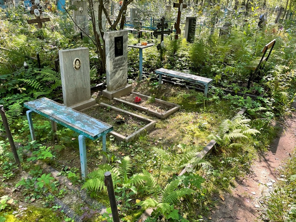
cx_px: 148
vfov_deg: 53.1
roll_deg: -2.8
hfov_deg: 67.3
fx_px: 222
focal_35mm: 26
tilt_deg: -18.8
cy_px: 111
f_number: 1.6
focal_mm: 4.2
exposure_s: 1/121
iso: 64
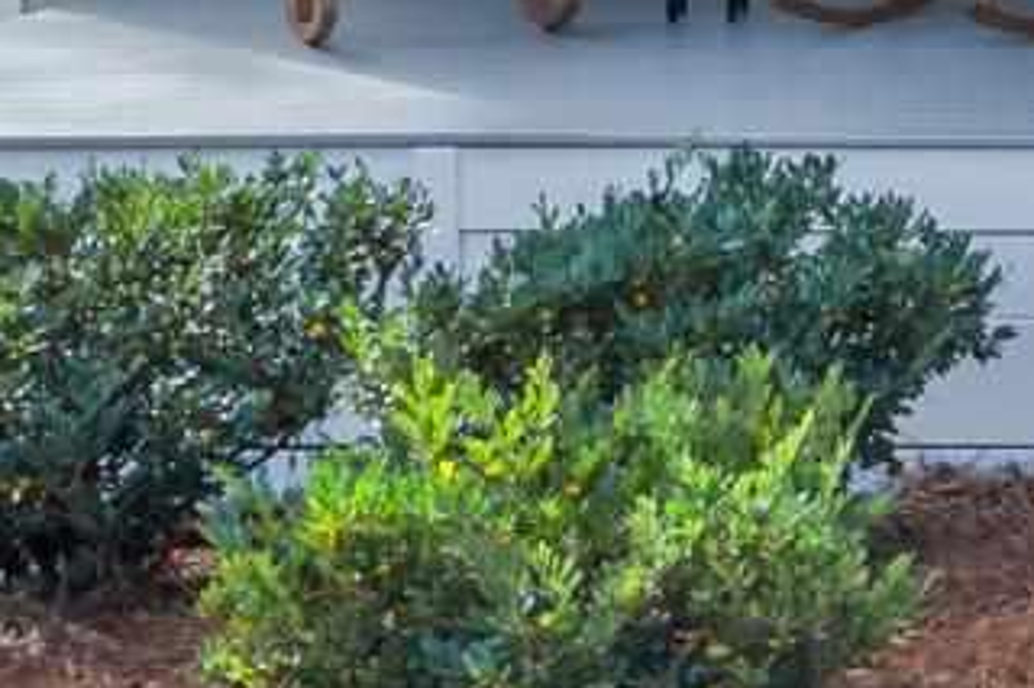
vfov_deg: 10.2
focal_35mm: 129
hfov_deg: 14.0
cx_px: 1913
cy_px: -412
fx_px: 3700
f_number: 6.3
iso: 200
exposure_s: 1/100
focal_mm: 11
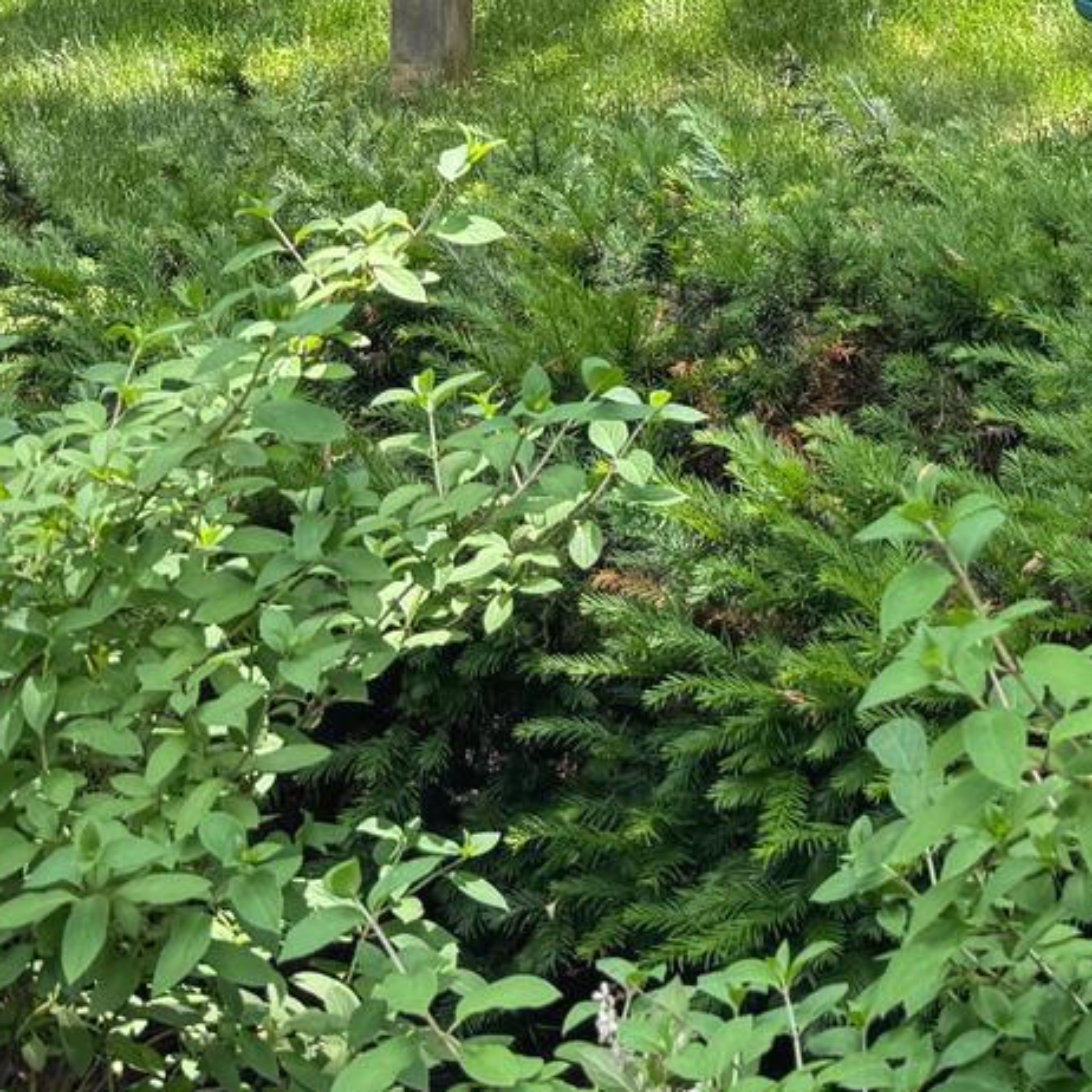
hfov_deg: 18.5
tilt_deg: +0.1
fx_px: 3355
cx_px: 617
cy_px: -650
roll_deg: -0.8
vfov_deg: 16.5
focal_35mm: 94
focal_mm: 6.76
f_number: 1.78
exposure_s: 1/394
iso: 80
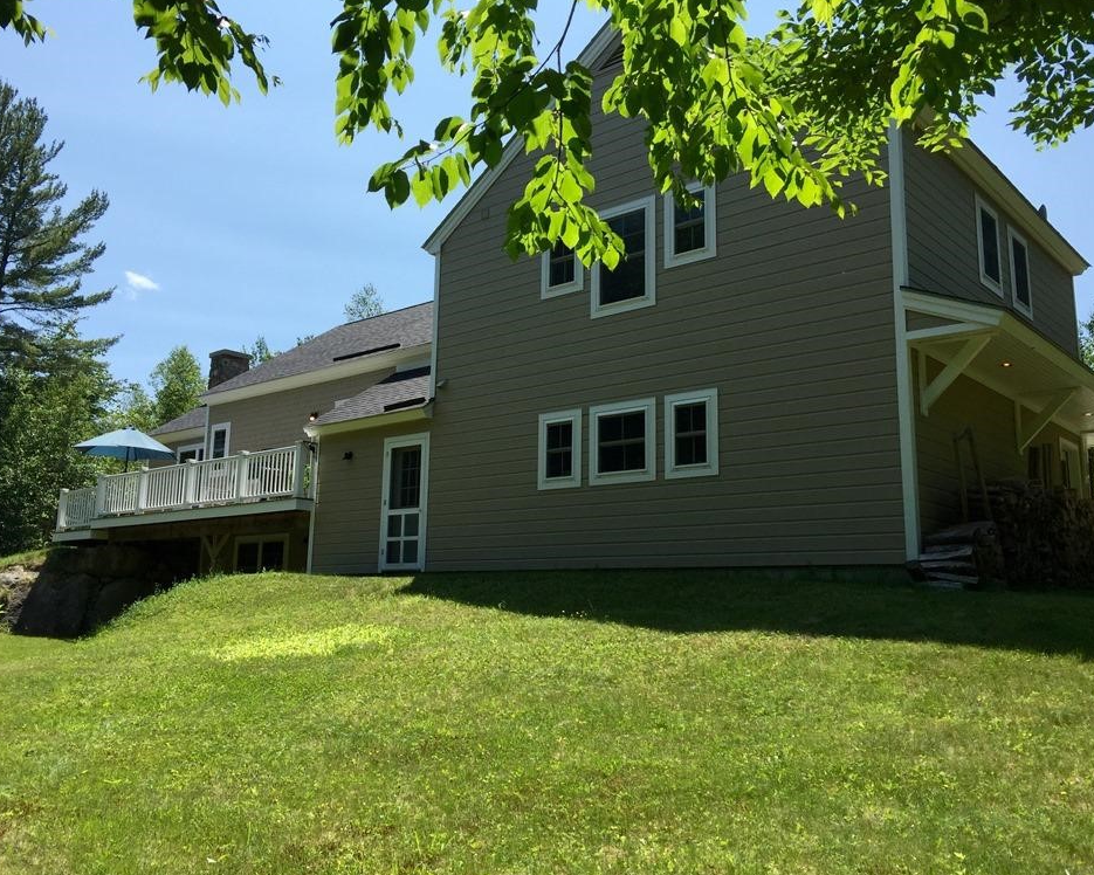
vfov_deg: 47.1
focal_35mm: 31
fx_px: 1004
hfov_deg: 57.2
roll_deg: -1.1
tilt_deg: +11.8
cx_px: 528
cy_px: 433
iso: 32
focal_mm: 4.15
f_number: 2.2
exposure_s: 1/1799
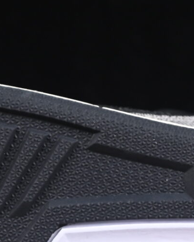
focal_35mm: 359
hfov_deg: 4.3
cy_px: 157
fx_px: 2575
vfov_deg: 5.4
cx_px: 21
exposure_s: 1/60
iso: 160
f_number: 6.3
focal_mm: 50
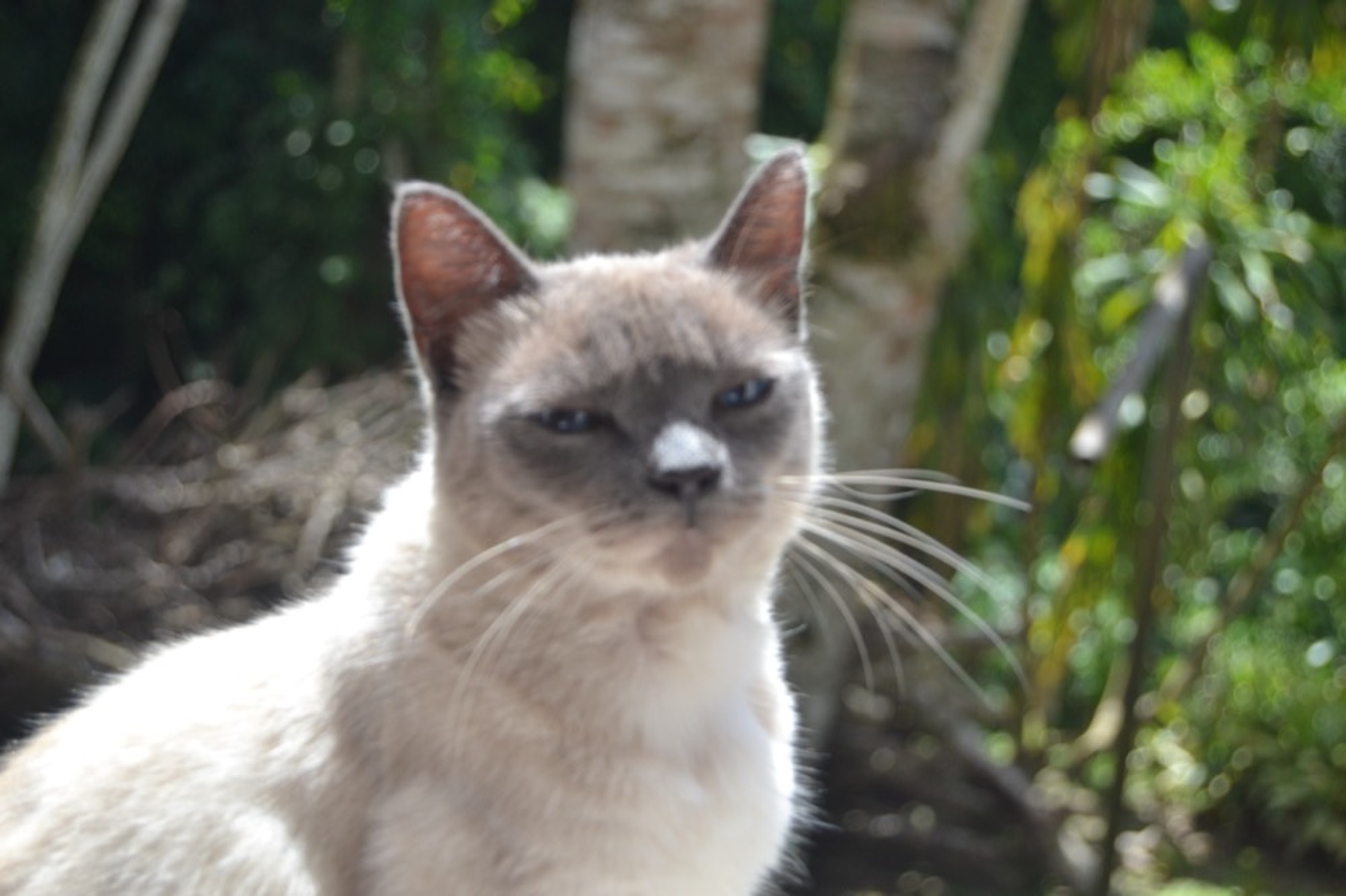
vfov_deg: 17.5
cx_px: 673
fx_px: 2915
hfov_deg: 26.0
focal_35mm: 78
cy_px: 448
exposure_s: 1/640
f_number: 5.6
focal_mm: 52
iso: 400
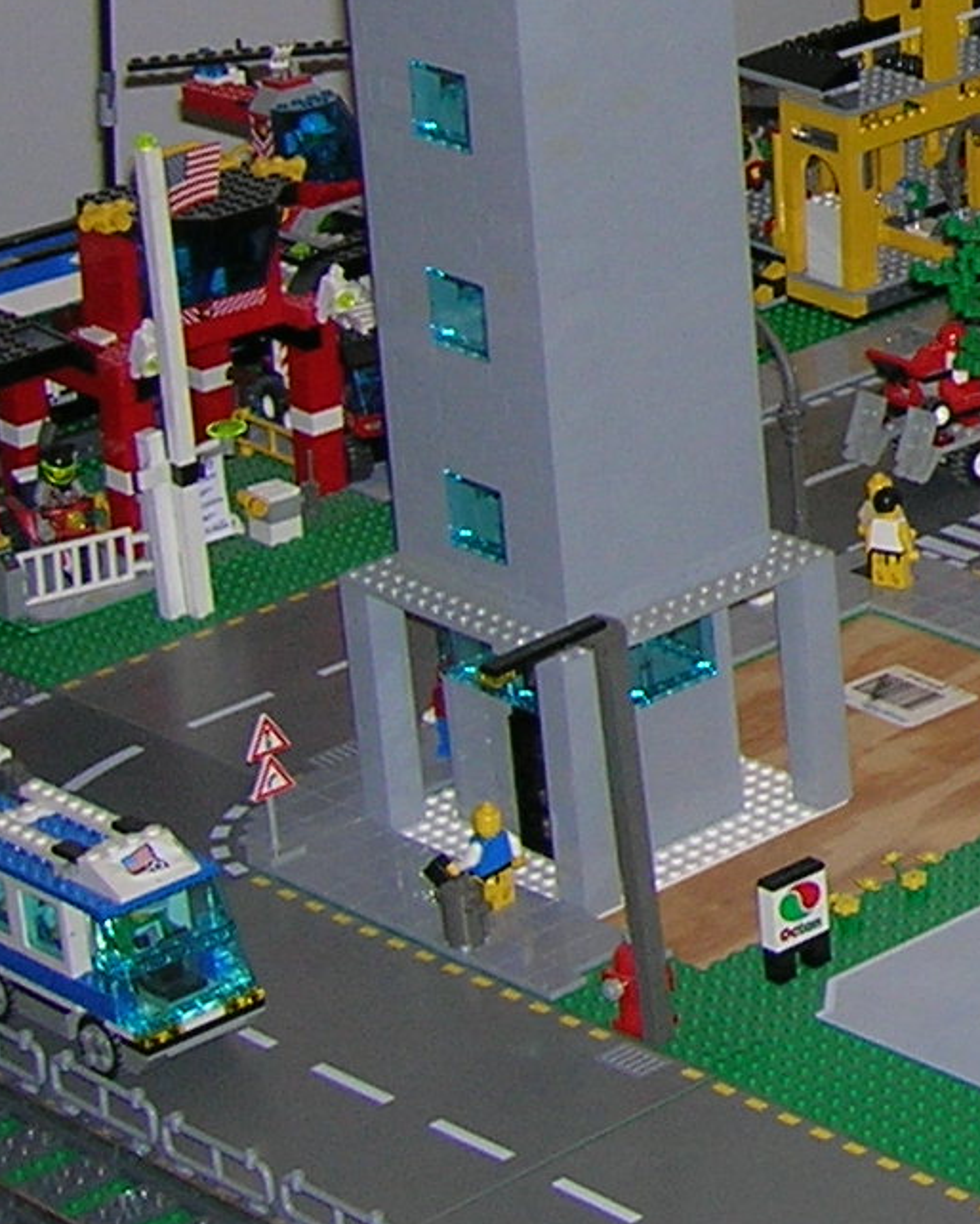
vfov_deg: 14.2
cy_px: 46
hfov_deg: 10.6
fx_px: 4856
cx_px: 1916
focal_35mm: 134
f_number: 2.9
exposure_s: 1/60.1
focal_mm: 5.7
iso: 55
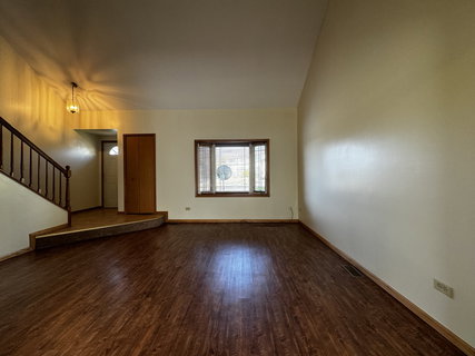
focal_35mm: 14
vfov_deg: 85.6
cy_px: 178
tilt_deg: +0.2
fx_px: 192
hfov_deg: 102.1
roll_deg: +0.2
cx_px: 238
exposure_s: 1/120
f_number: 2.2
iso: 200
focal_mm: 2.22
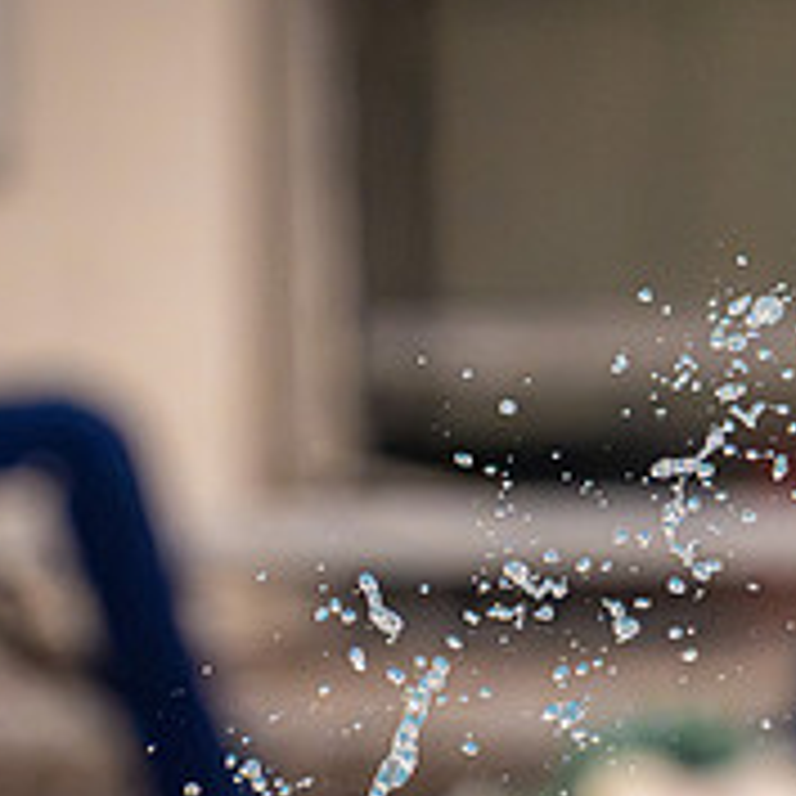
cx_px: 758
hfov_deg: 1.9
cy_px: 768
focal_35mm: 920
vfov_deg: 1.9
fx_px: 23935
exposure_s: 1/1000
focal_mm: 240
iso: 11400
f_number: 4
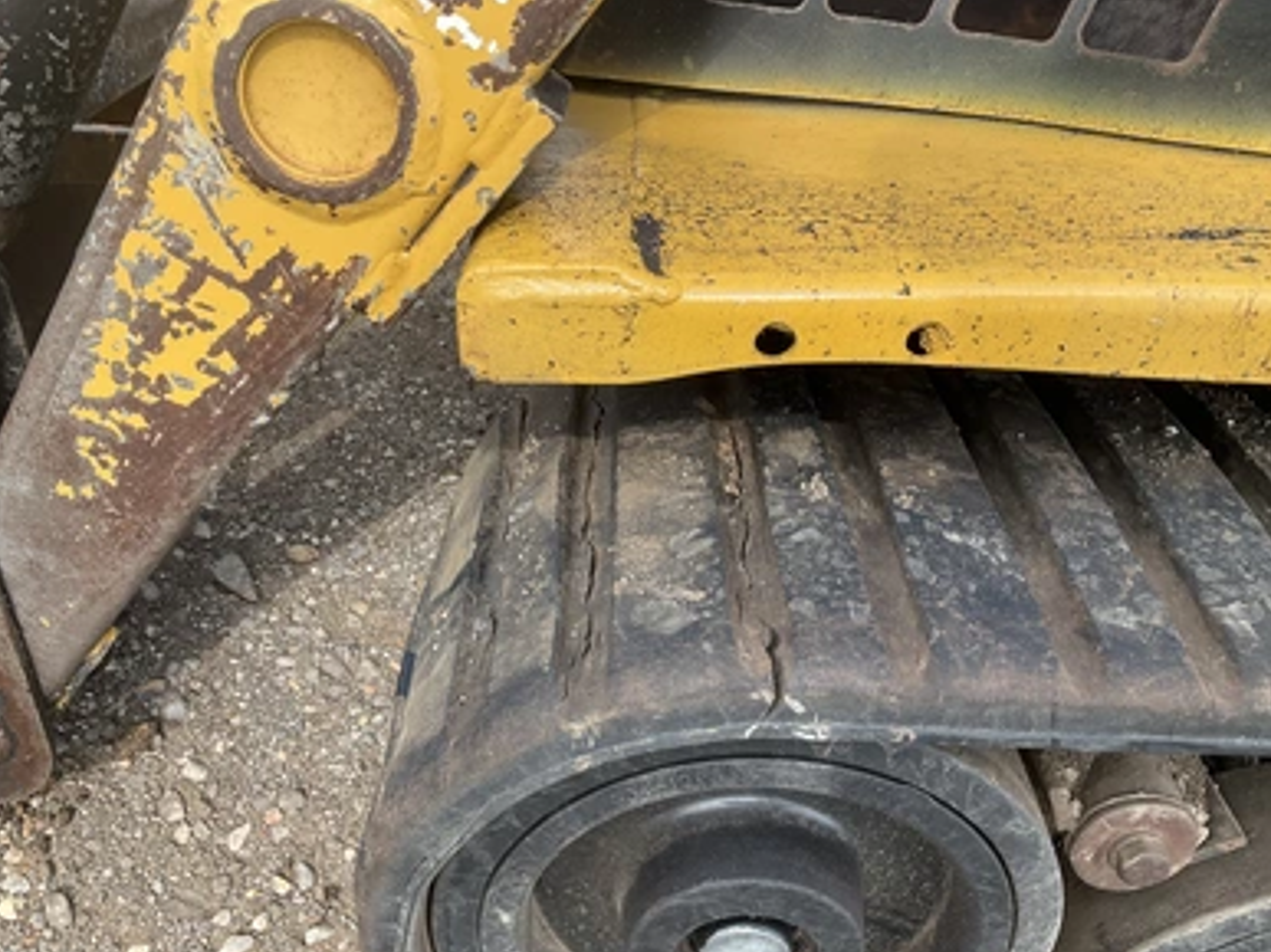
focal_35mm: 30
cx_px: 621
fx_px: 1101
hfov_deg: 60.0
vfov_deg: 46.8
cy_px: 489
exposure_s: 1/454
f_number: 1.8
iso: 25
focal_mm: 3
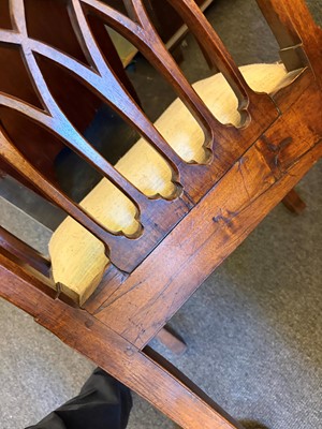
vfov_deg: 67.3
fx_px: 322
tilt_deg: -65.8
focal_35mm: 26
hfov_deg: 53.1
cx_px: 161
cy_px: 214
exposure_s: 1/33
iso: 500
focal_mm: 5.96
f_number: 1.6
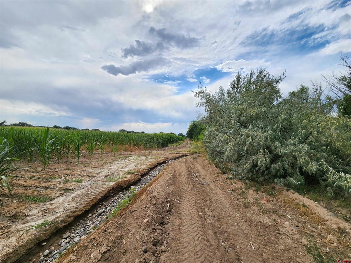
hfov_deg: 106.2
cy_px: 132
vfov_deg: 89.9
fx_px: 132
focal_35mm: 13
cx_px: 176
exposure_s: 1/2913
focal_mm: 2.2
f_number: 2.2
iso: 50
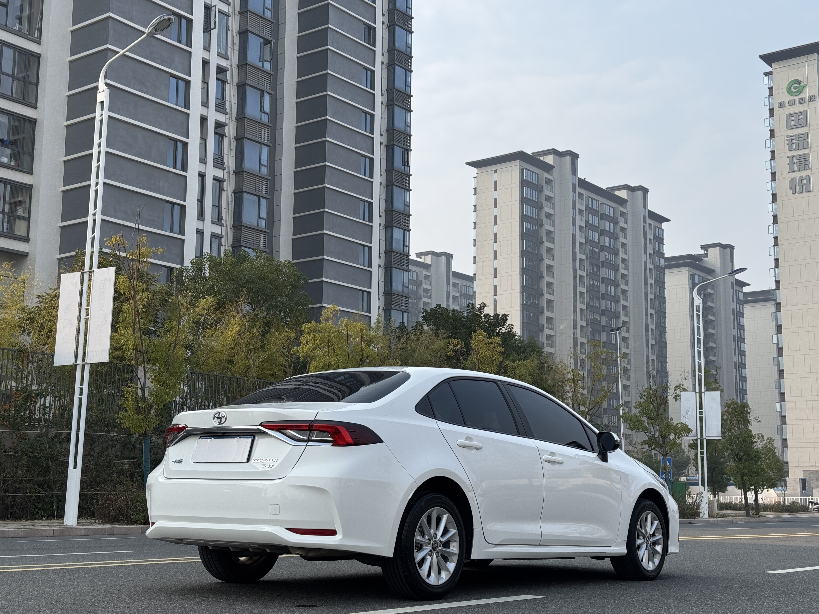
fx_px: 1136
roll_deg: -0.5
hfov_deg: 39.7
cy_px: 307
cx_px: 410
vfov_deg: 30.3
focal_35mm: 48
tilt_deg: +9.1
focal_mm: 6.76
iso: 64
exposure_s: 1/1524
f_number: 1.78
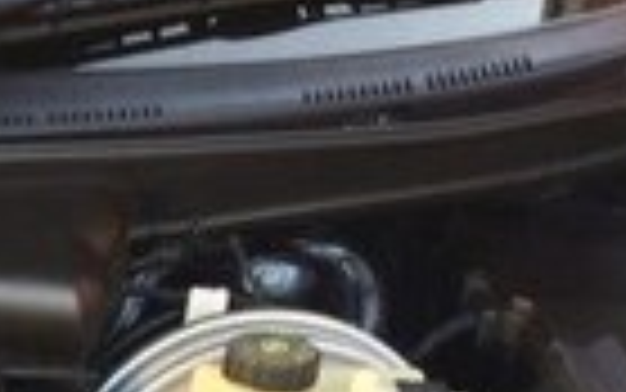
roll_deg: -0.3
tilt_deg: -38.2
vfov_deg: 8.2
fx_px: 2492
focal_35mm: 146
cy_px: 994
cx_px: -567
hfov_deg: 12.8
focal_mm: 4.15
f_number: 2.2
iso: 40
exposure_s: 1/50
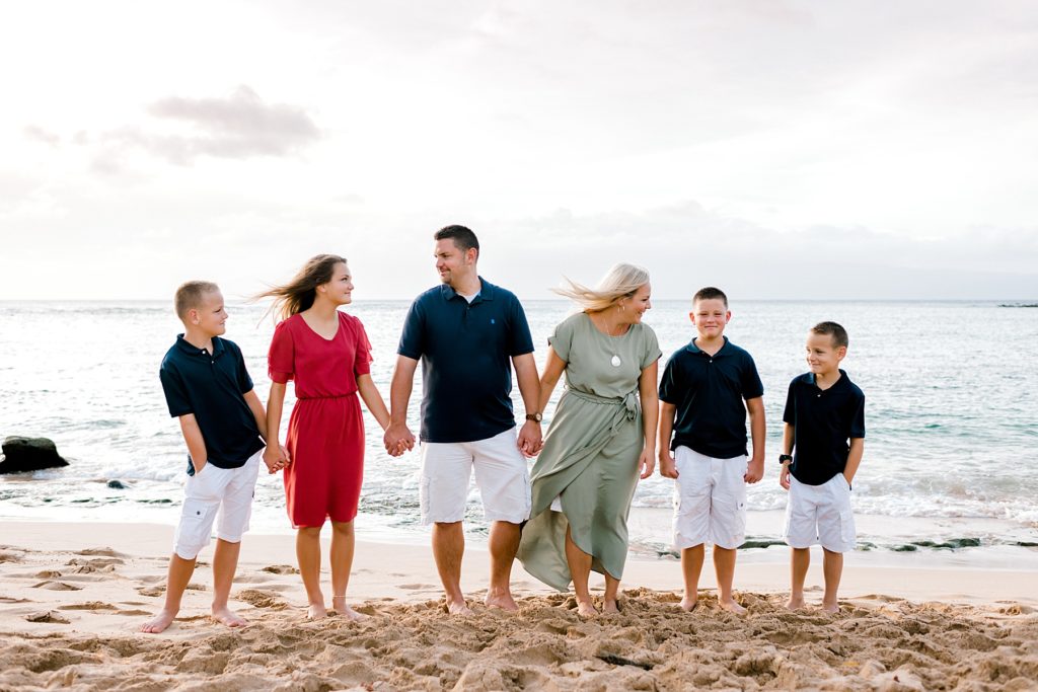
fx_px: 1009
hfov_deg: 54.4
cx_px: 519
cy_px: 346
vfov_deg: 37.9
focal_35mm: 35
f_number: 2.8
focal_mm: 35
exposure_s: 1/1000
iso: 250
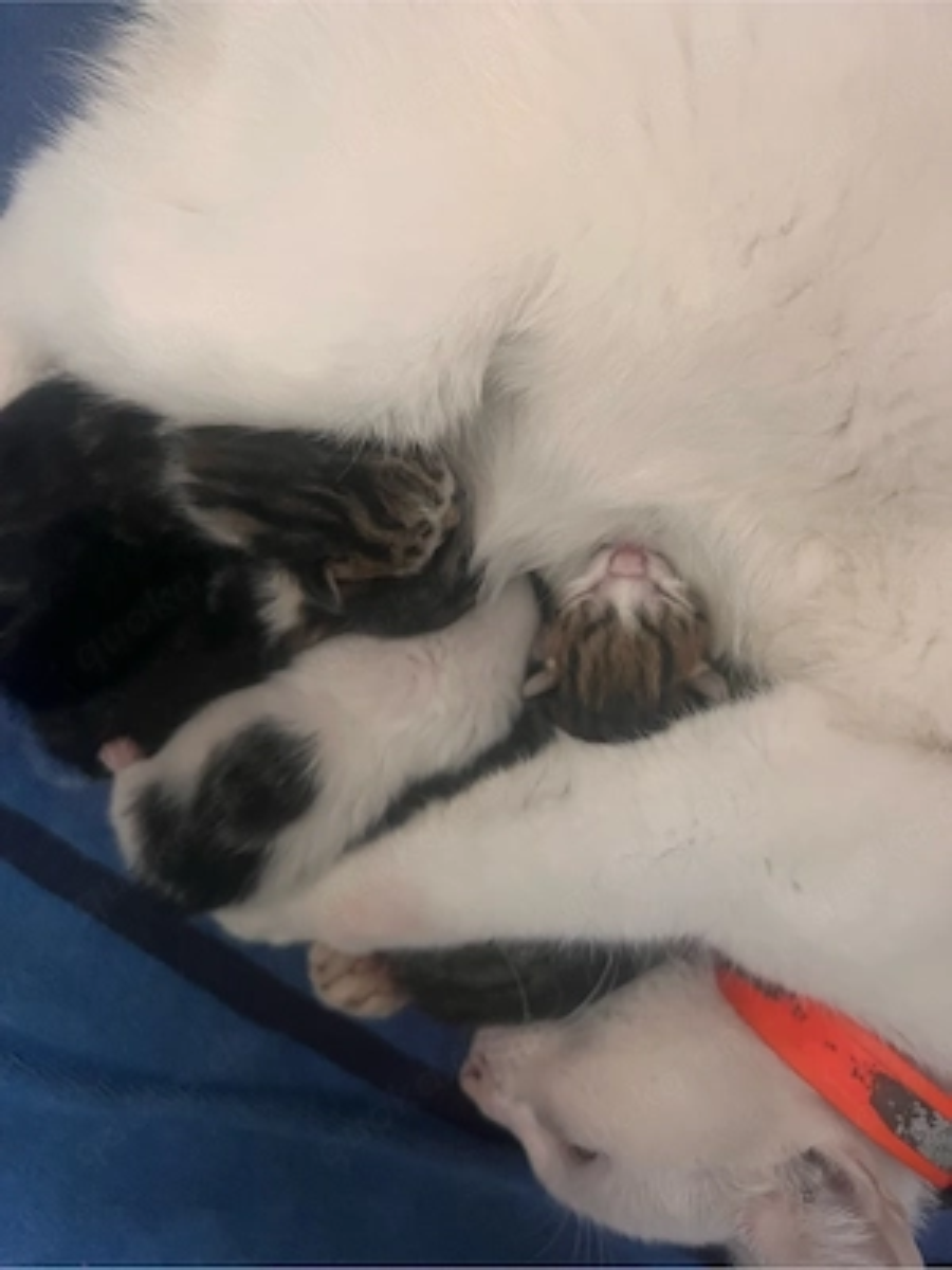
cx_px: 476
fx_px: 953
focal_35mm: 26
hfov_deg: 53.1
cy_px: 635
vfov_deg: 67.3
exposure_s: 1/40
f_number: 1.5
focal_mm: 5.7
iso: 640
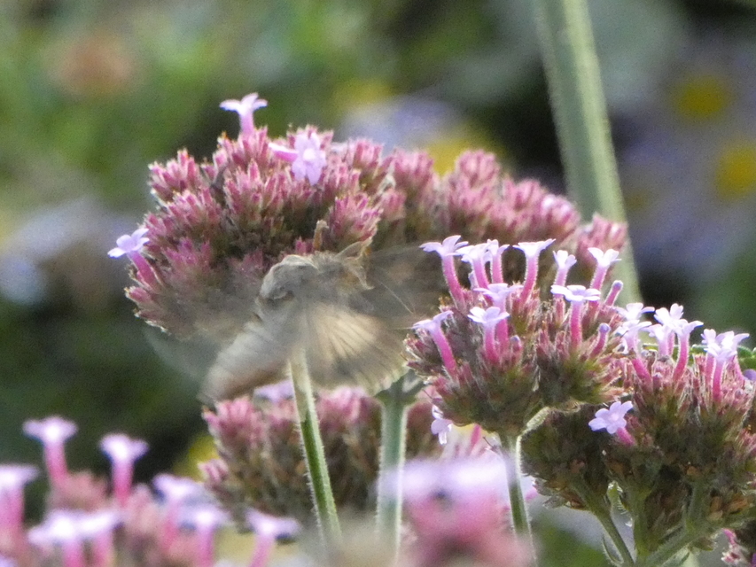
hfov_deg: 4.4
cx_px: 378
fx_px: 9917
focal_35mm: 454
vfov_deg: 3.3
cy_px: 284
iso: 1600
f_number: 5.6
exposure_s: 1/80
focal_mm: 81.4
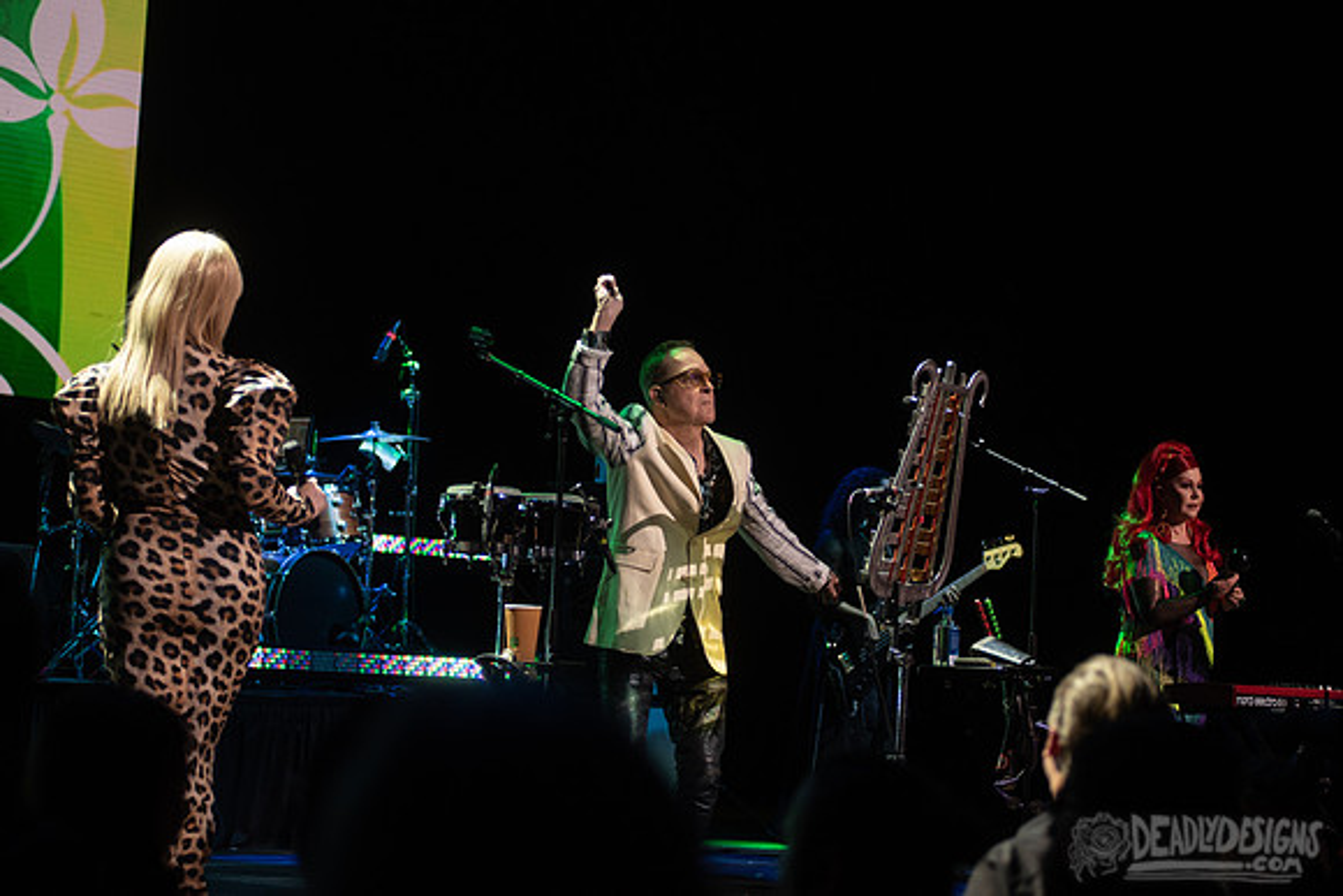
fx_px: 3632
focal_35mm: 97
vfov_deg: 14.1
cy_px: 402
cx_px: 658
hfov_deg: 20.9
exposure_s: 1/800
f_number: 3.2
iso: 1250
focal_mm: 86
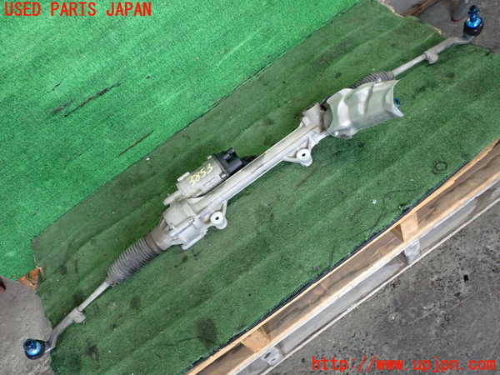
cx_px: 250
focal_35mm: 30
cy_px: 188
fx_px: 433
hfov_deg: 60.0
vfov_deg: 46.8
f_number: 2.3
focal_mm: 5.4
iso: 800
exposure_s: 1/125
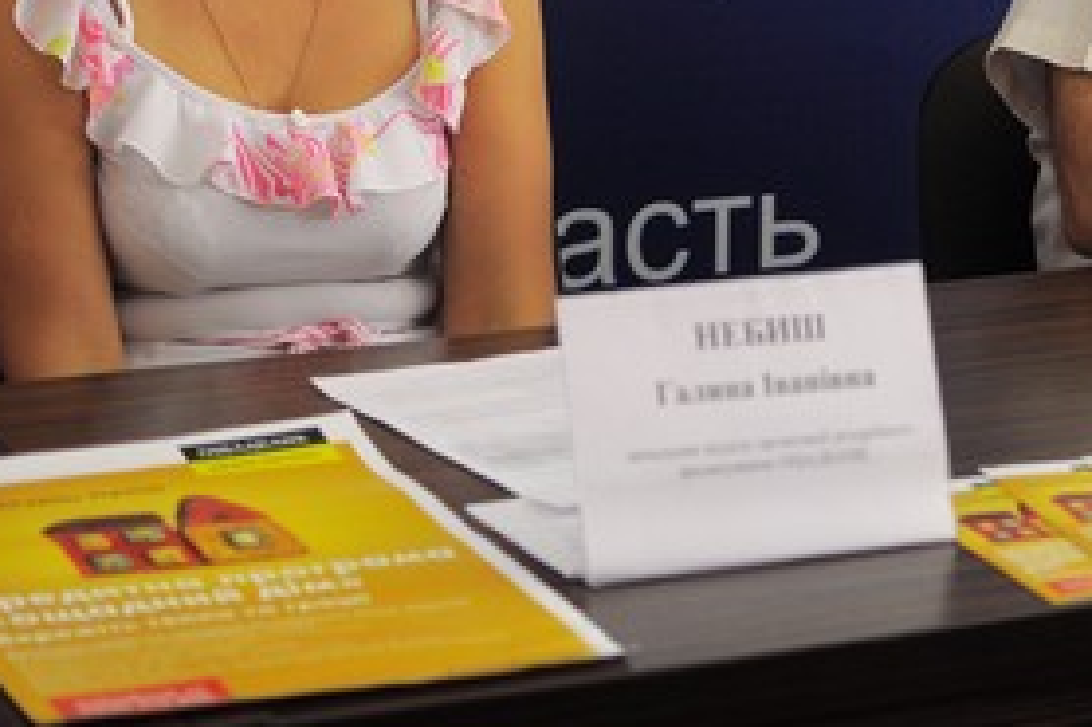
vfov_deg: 10.2
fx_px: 4009
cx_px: 880
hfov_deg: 15.4
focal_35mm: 132
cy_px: -53
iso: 200
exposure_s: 1/200
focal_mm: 35
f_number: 2.5
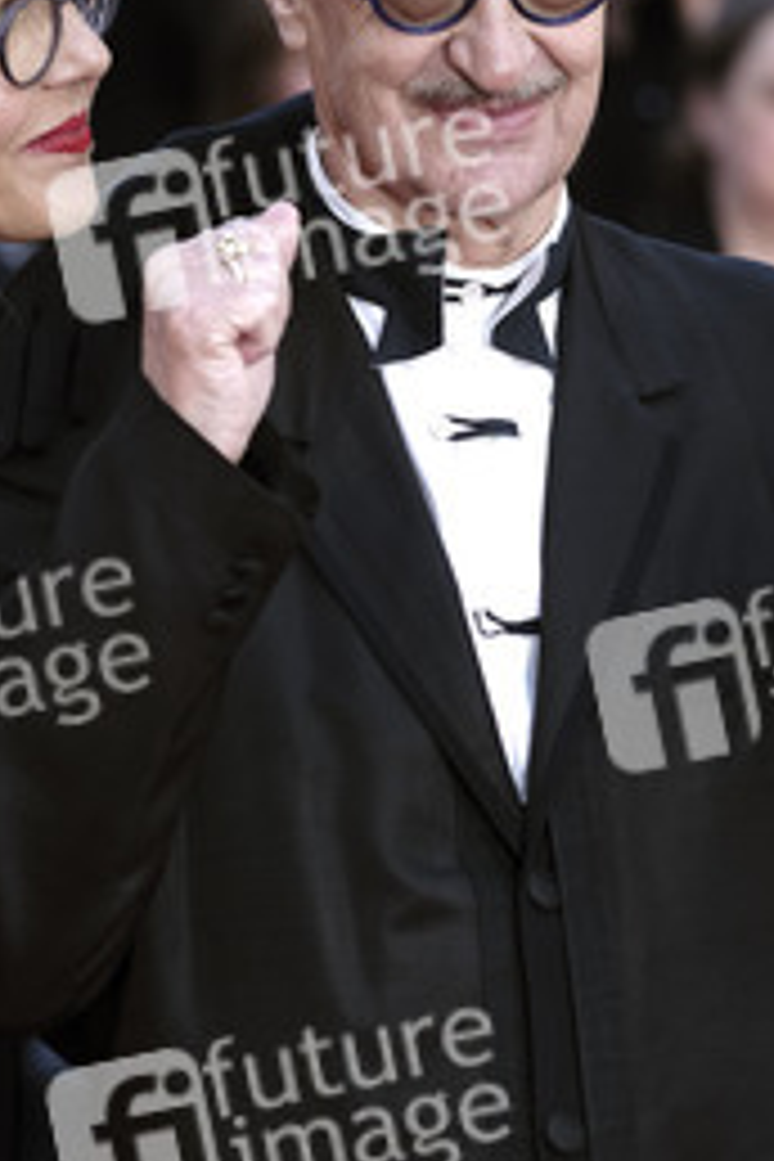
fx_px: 6740
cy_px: 441
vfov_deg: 9.8
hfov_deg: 6.6
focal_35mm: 209
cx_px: 410
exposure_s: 1/160
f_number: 2
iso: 80
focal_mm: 90
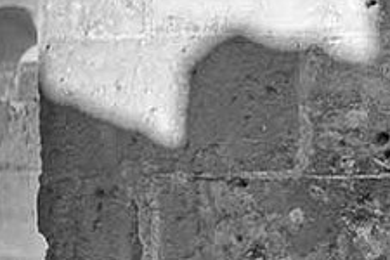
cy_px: 366
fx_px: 9229
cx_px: 1302
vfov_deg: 1.6
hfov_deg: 2.4
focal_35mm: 852
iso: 400
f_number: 13
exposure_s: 1/320
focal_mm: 120
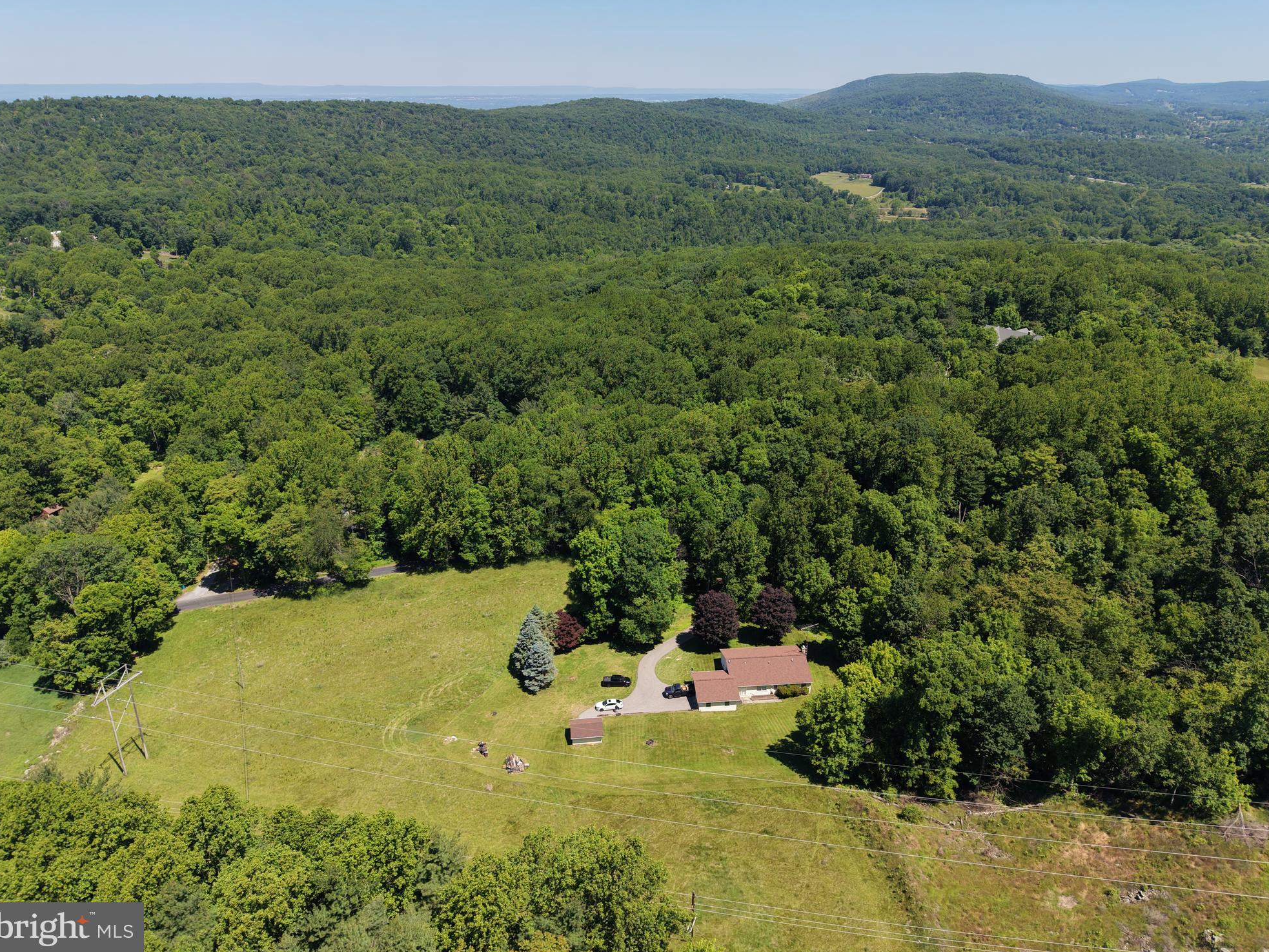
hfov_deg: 69.4
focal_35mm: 25
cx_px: 644
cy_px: 460
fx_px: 917
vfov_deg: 54.9
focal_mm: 8.67
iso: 200
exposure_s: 1/4000
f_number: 1.8
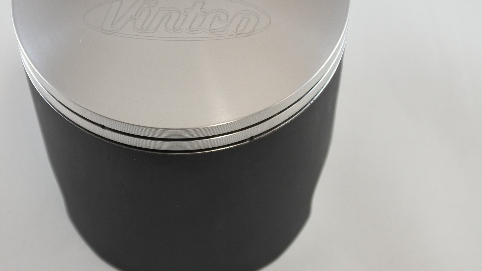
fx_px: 856
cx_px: 197
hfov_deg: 31.4
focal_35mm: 67
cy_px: 80
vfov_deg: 17.9
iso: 400
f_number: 4.5
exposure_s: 1/125
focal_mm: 16.8
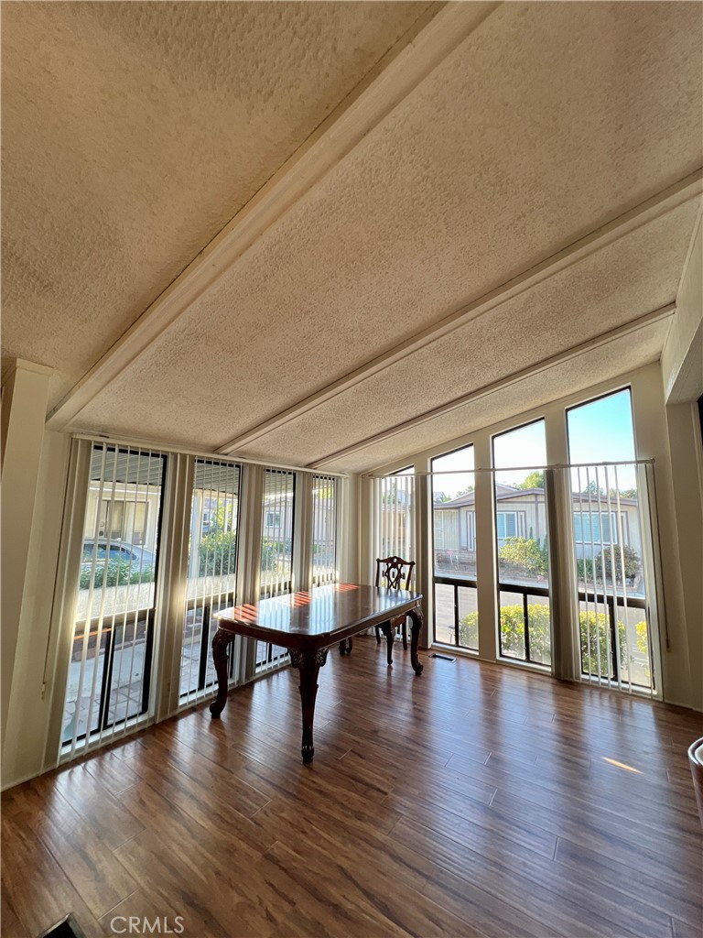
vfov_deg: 106.2
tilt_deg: +7.6
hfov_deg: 89.9
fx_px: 352
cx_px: 352
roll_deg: -0.4
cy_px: 469
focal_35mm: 13
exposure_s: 1/60
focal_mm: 1.57
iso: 50
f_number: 1.8
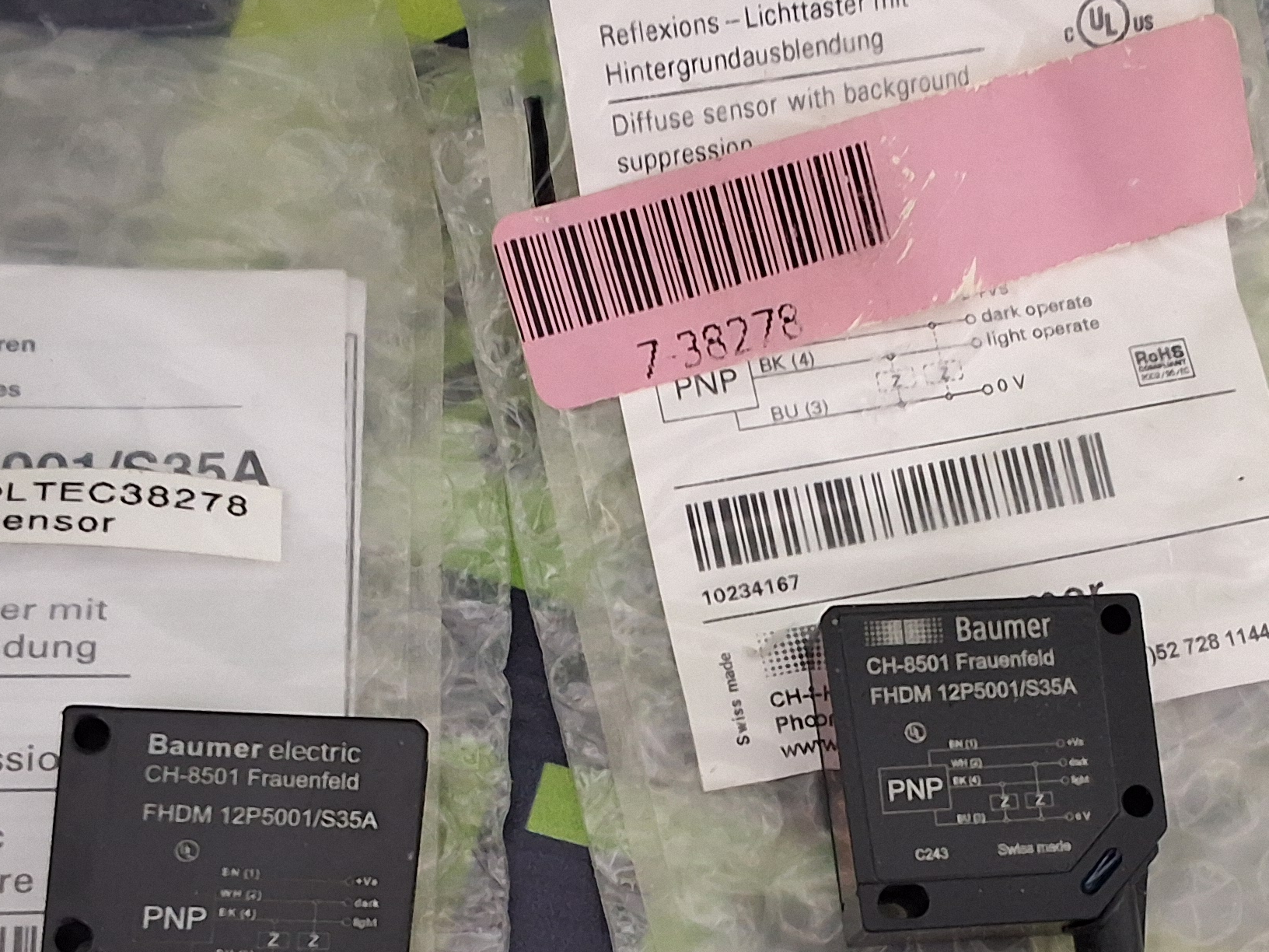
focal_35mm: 56
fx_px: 2053
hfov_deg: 34.2
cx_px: 788
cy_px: 713
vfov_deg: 25.8
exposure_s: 1/24
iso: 320
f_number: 1.9
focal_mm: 2.91
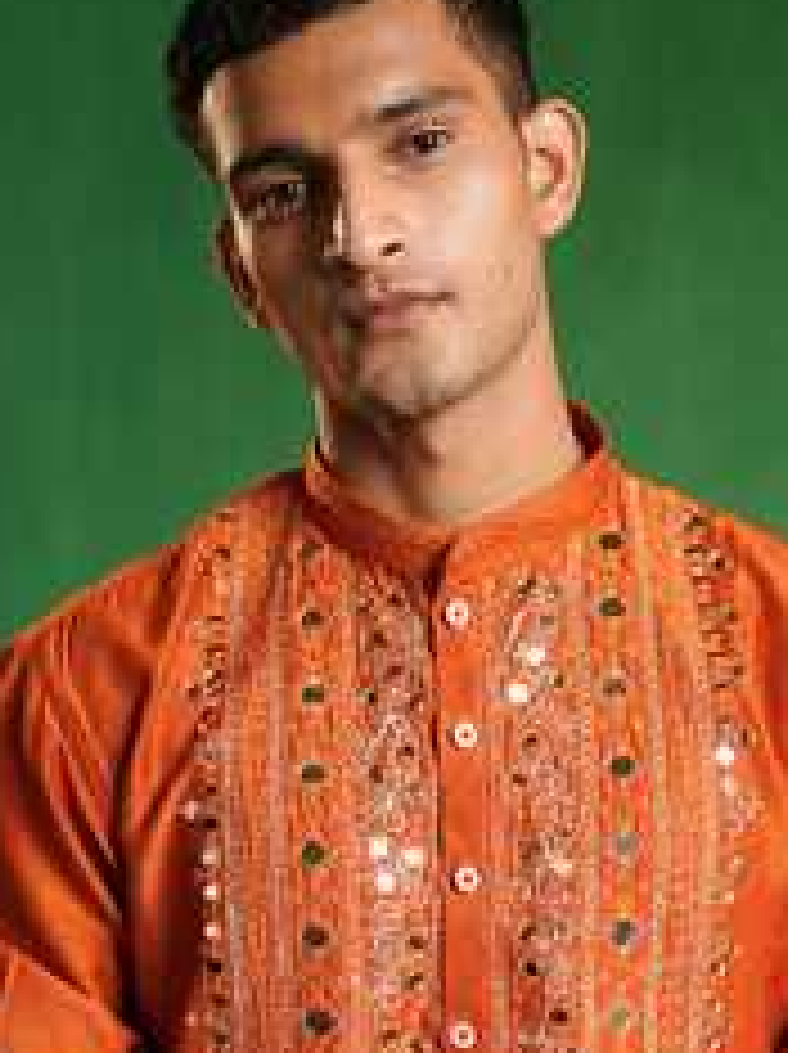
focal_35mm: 108
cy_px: 1006
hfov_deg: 13.7
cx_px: 441
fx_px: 3284
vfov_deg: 17.9
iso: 500
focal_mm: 50
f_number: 3.2
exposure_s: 1/160
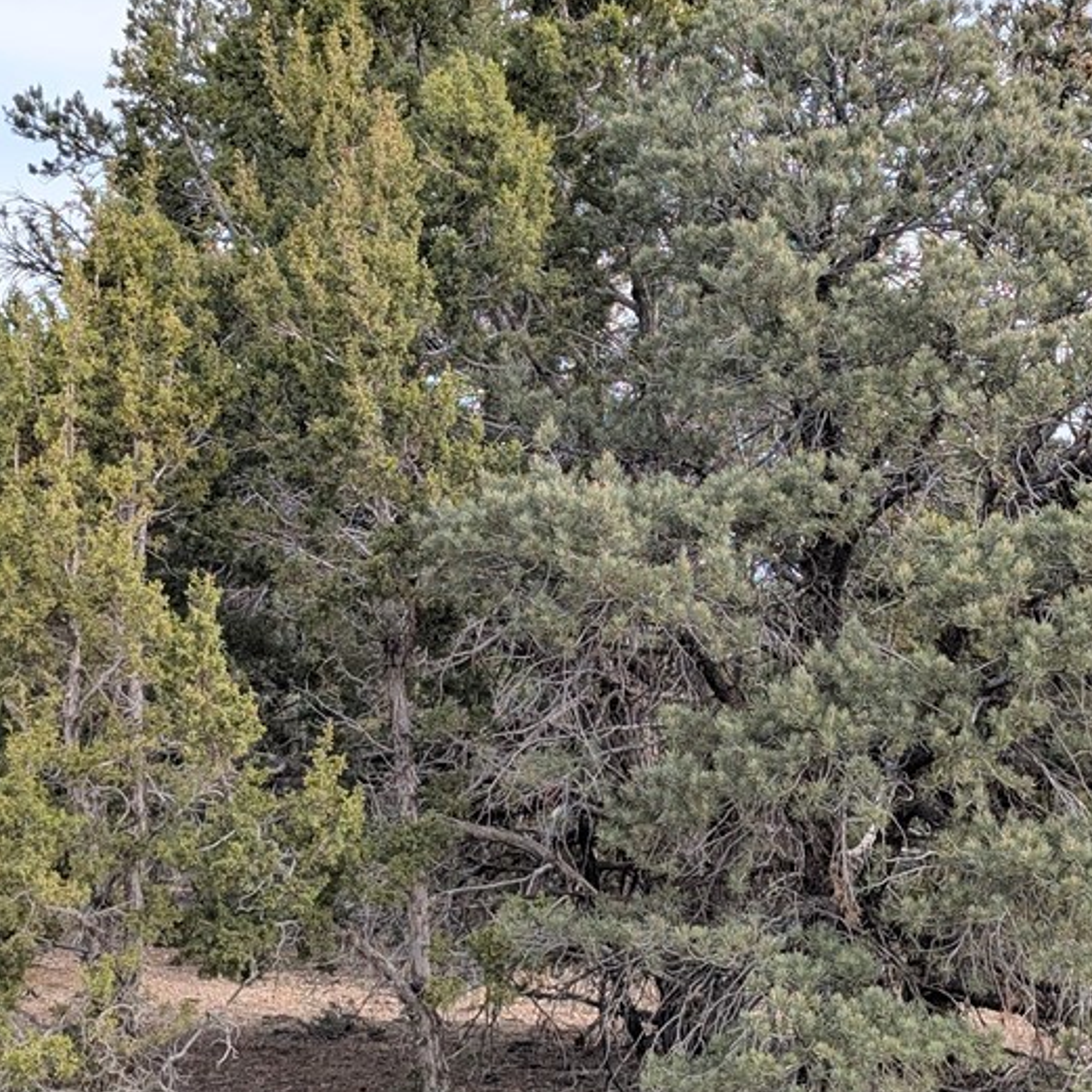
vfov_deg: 20.4
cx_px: 632
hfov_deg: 20.4
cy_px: 449
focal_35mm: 85
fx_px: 3034
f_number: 1.68
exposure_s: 1/664
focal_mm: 6.9
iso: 22
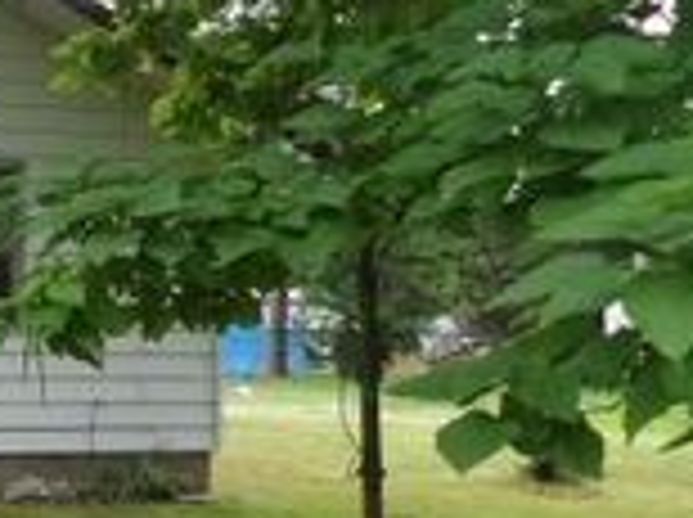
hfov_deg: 21.5
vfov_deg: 18.8
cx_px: -310
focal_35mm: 78
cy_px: 196
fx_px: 1559
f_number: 3.2
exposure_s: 1/85
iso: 100
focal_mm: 4.3
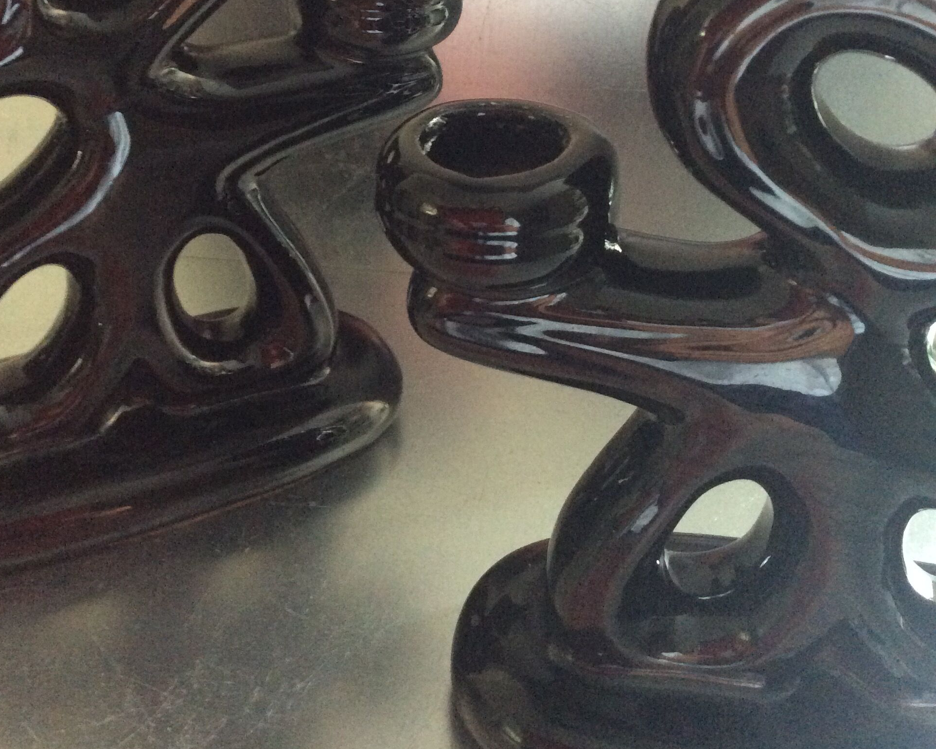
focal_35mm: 42
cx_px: 467
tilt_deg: -33.9
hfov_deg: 43.8
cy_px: 269
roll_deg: -1.5
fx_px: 1163
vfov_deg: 35.4
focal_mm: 3.3
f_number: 2.4
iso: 320
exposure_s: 1/17
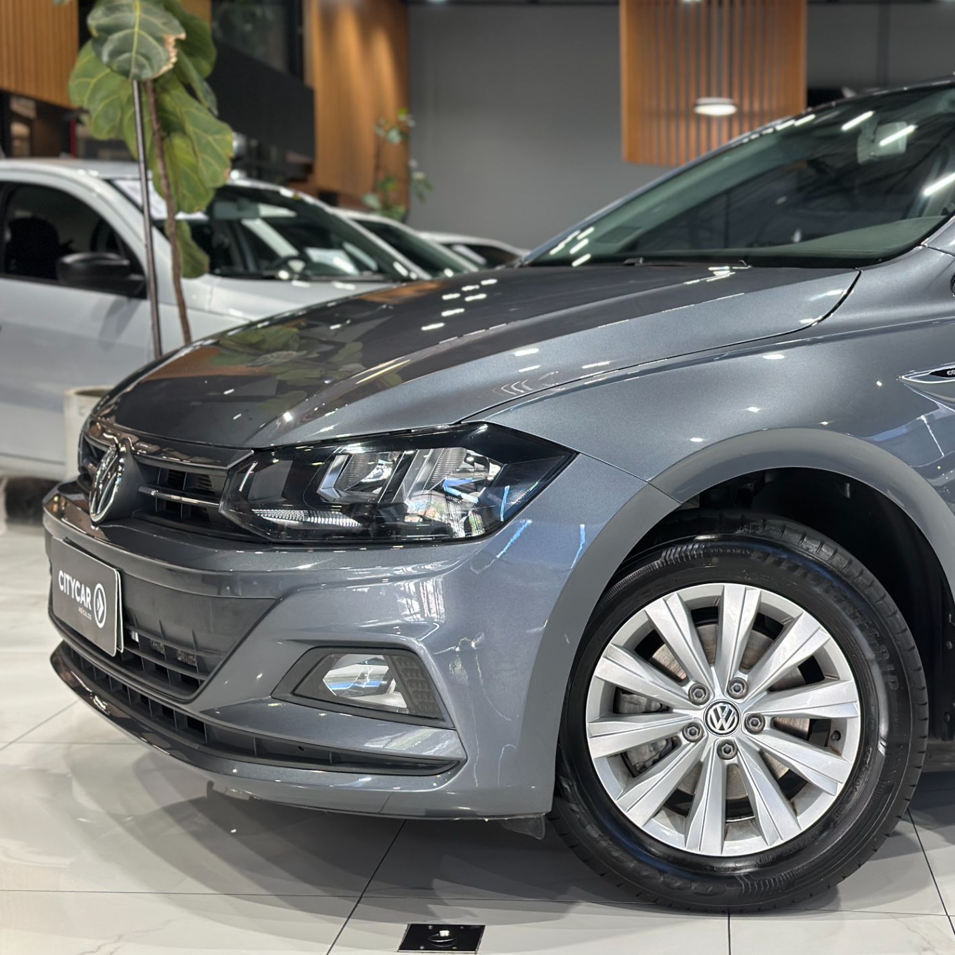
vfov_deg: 30.0
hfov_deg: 29.9
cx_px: 611
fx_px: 1779
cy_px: 476
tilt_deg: -6.1
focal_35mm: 57
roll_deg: -0.6
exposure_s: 1/120
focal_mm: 6.86
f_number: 1.78
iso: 200
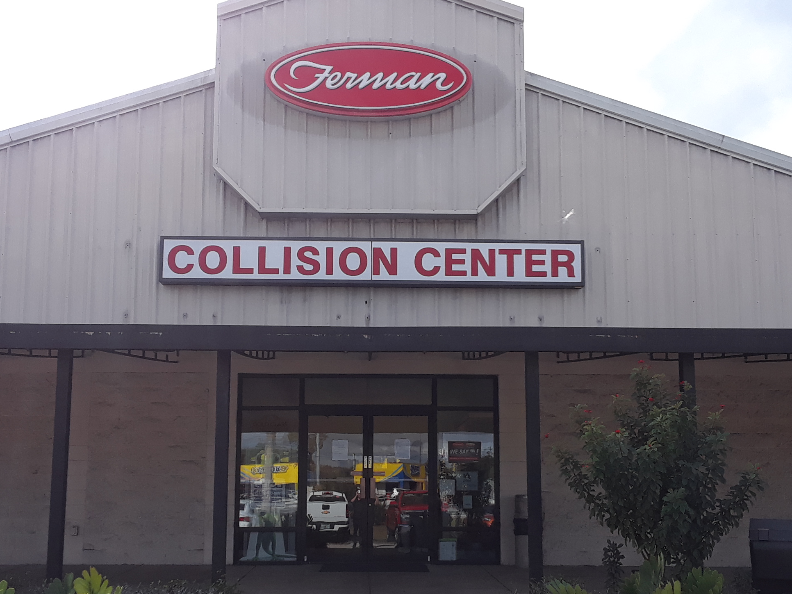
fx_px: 915
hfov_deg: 46.8
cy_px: 350
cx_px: 366
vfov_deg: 35.9
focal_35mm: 40
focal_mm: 2.47
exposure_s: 1/1200
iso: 40
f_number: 1.9
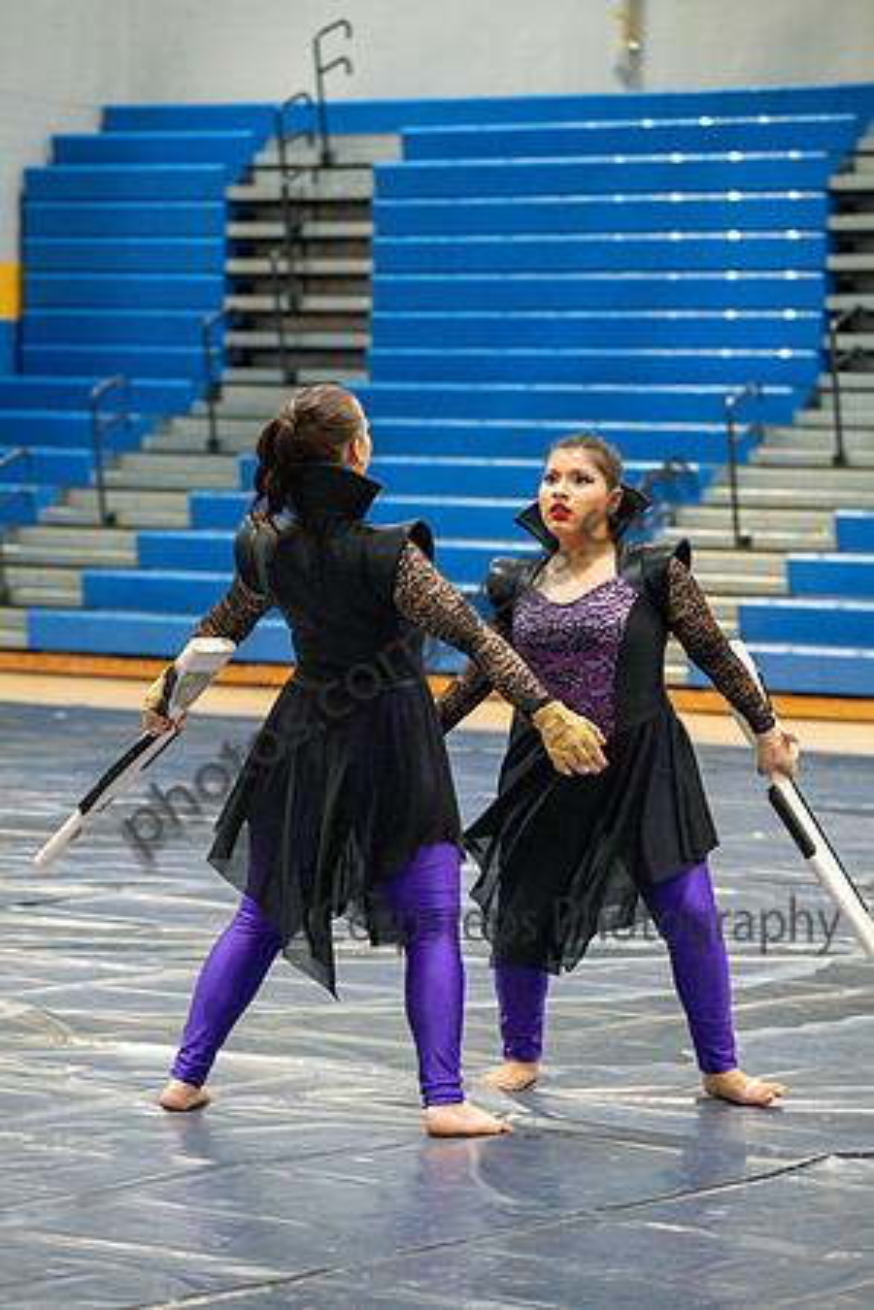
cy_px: 655
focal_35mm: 125
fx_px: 4552
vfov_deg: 16.4
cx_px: 437
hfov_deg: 11.0
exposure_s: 1/500
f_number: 4
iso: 6400
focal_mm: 125
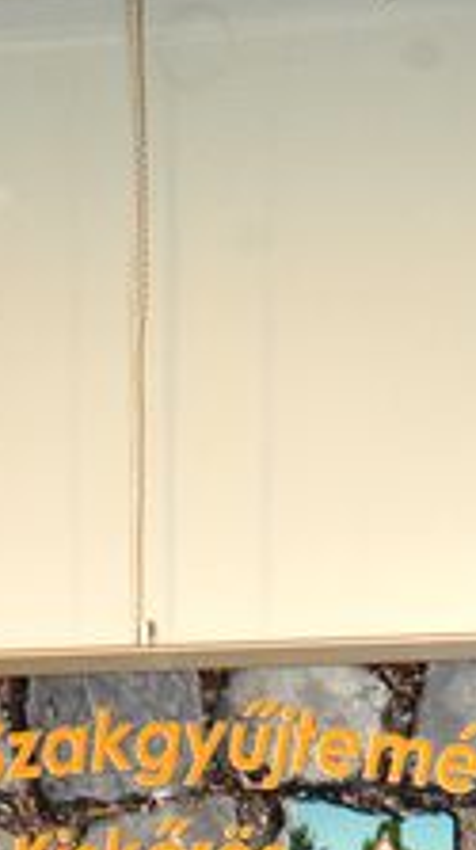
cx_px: 122
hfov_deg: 4.1
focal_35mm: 296
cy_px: 1128
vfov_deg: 7.2
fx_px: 6659
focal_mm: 70
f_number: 4.5
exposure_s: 1/60
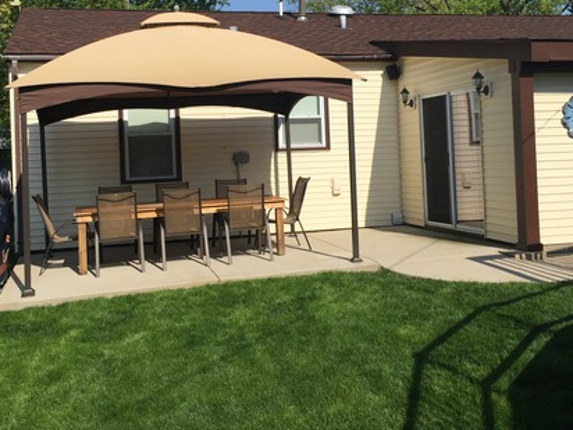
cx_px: 285
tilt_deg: +0.8
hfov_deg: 42.1
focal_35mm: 45
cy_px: 135
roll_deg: +1.1
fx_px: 745
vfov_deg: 31.9
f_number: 2.2
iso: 32
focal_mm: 4.15
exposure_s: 1/2825
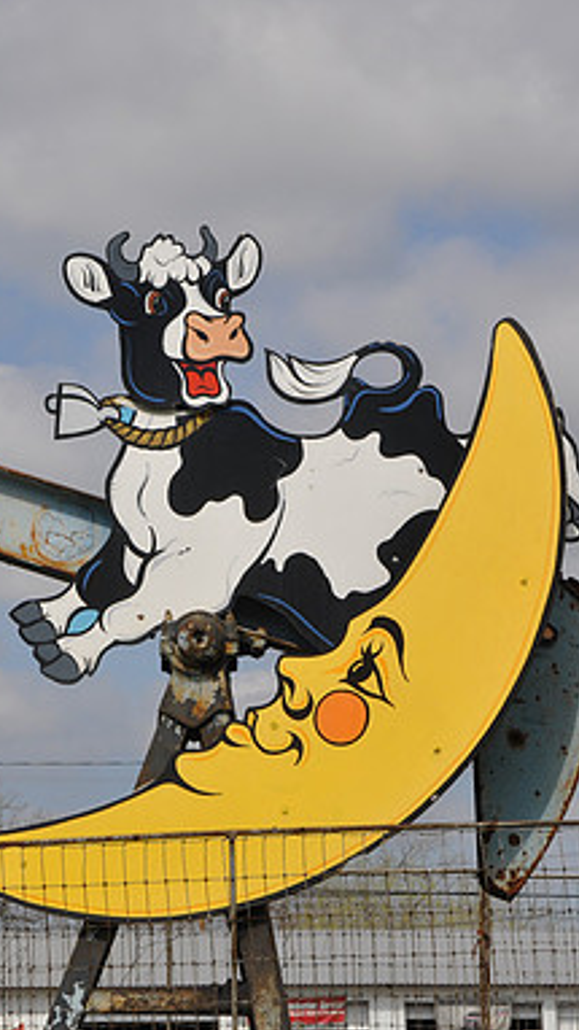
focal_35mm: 124
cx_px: 137
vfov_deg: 17.3
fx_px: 3383
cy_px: 514
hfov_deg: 9.8
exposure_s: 1/400
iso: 200
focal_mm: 52
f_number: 10
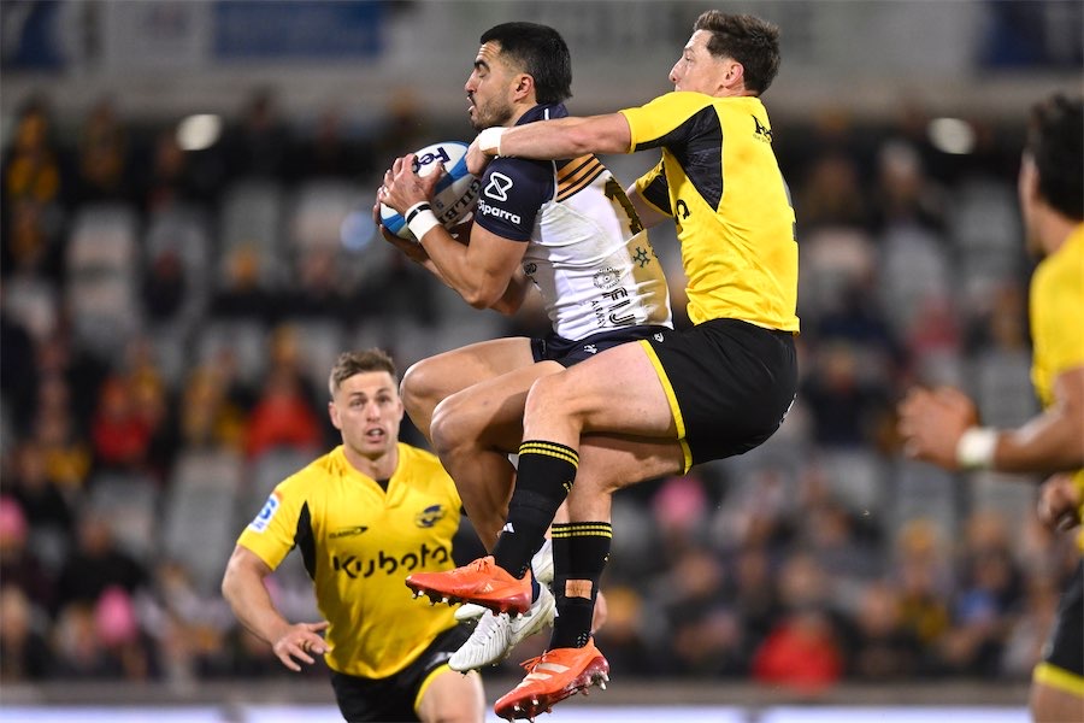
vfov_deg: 3.4
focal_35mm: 400
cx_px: 542
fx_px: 12044
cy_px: 362
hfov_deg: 5.2
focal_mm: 400
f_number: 2.8
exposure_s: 1/1250
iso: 4000
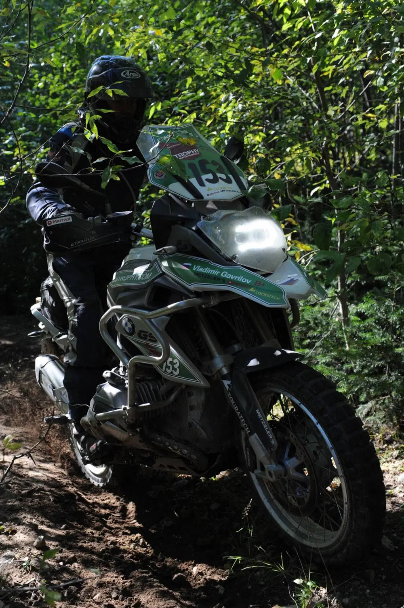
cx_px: 167
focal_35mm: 42
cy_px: 297
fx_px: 708
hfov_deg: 31.8
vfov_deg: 46.4
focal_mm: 35
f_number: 4
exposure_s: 1/1250
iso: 1600
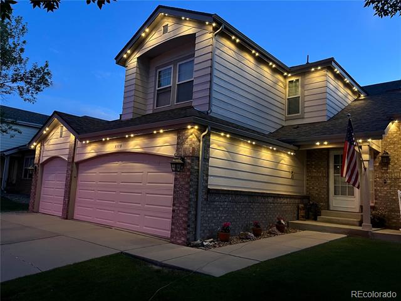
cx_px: 200
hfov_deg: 67.3
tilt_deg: +7.5
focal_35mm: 26
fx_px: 301
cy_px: 150
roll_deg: -2.3
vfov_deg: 53.1
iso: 640
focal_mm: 5.1
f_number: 1.6
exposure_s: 1/30
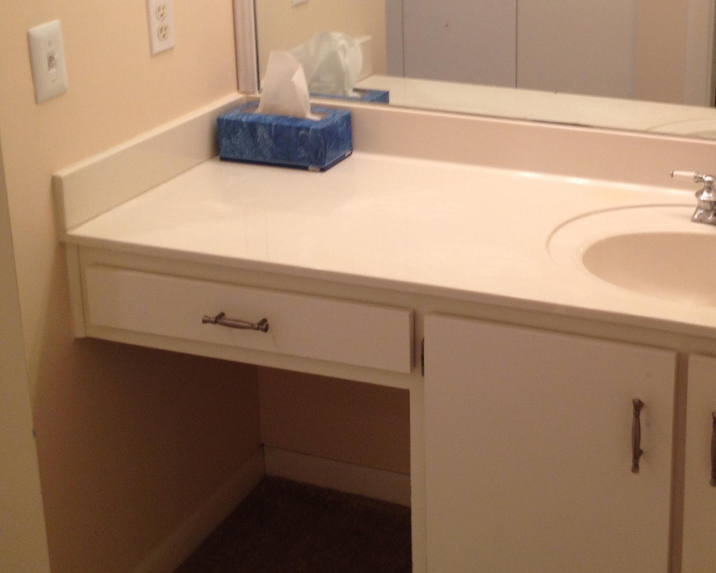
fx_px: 1293
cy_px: 102
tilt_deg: -16.1
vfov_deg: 24.5
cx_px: 564
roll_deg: -0.3
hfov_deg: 30.3
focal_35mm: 61
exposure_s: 1/30
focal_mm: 4.28
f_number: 2.4
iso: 50
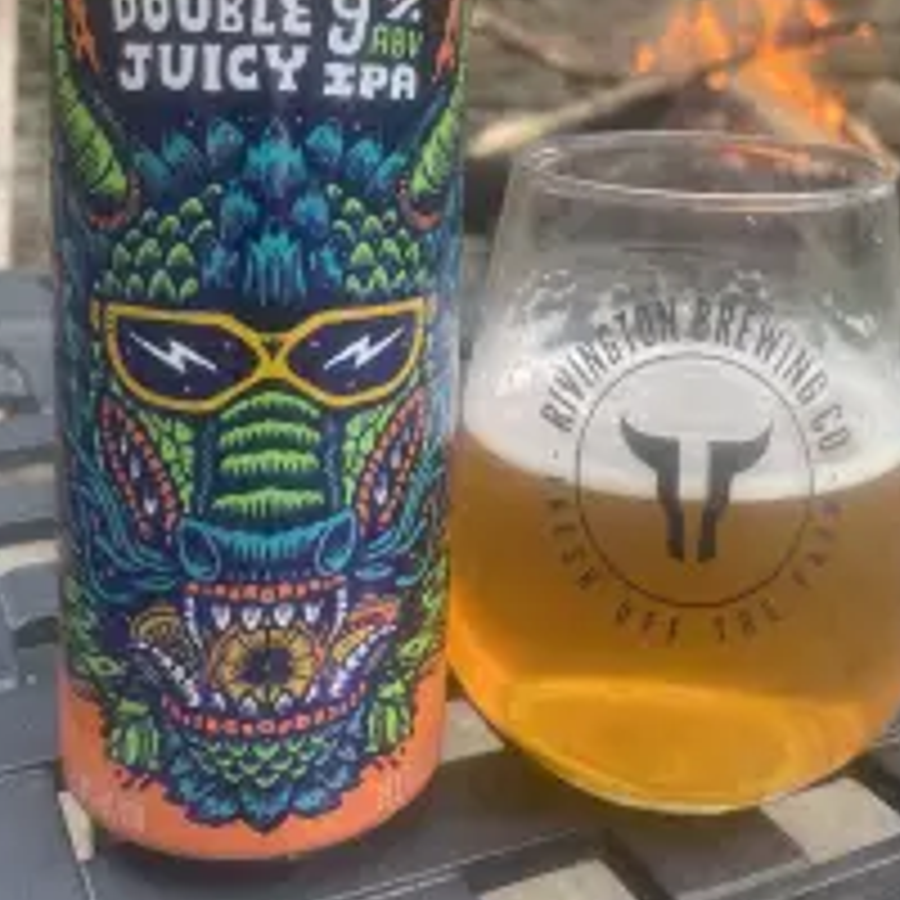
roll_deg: -0.1
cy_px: 216
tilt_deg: -9.3
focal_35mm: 46
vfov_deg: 35.9
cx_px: 513
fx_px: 1353
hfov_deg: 36.7
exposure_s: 1/122
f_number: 1.8
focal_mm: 4.25
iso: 100
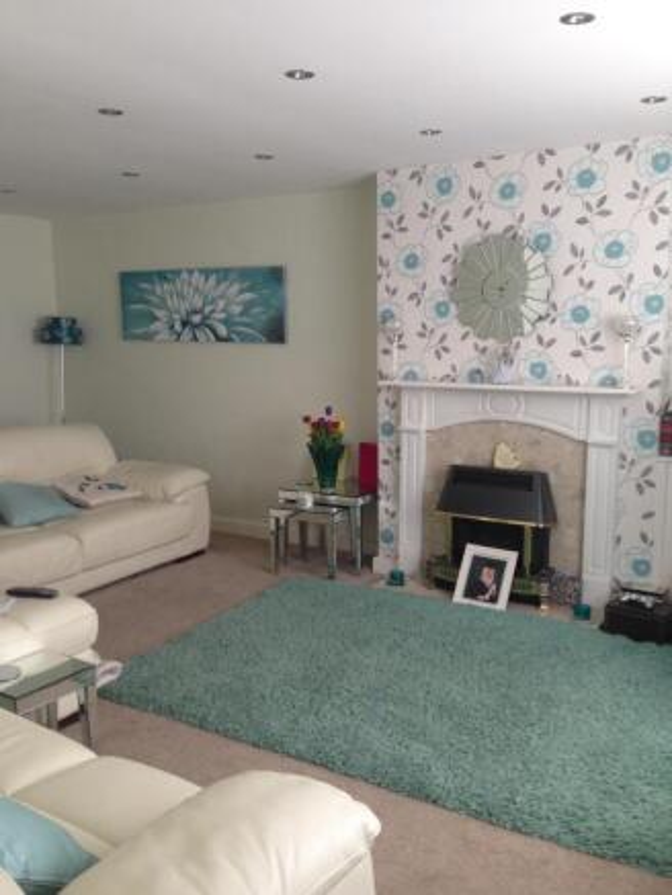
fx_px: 854
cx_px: 336
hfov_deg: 43.0
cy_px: 448
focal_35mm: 33
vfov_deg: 55.3
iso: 64
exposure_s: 1/20
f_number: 2.4
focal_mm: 4.12
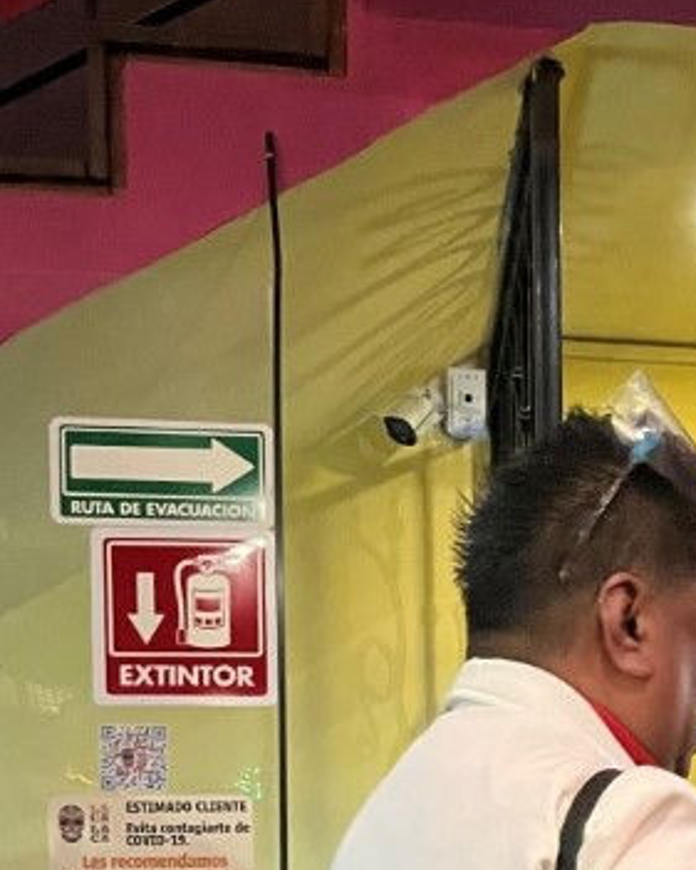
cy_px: 1239
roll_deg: +0.6
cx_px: 674
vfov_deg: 22.1
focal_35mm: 74
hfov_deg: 20.2
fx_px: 1905
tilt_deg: -5.3
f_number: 1.6
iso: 800
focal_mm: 5.1
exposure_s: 1/30
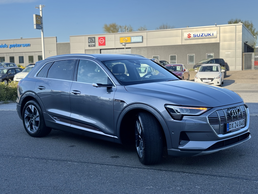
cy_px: 97
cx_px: 129
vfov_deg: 30.3
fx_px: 358
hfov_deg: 39.7
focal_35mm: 48
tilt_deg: -4.9
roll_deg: +2.3
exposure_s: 1/2110
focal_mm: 6.76
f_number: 1.78
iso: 64
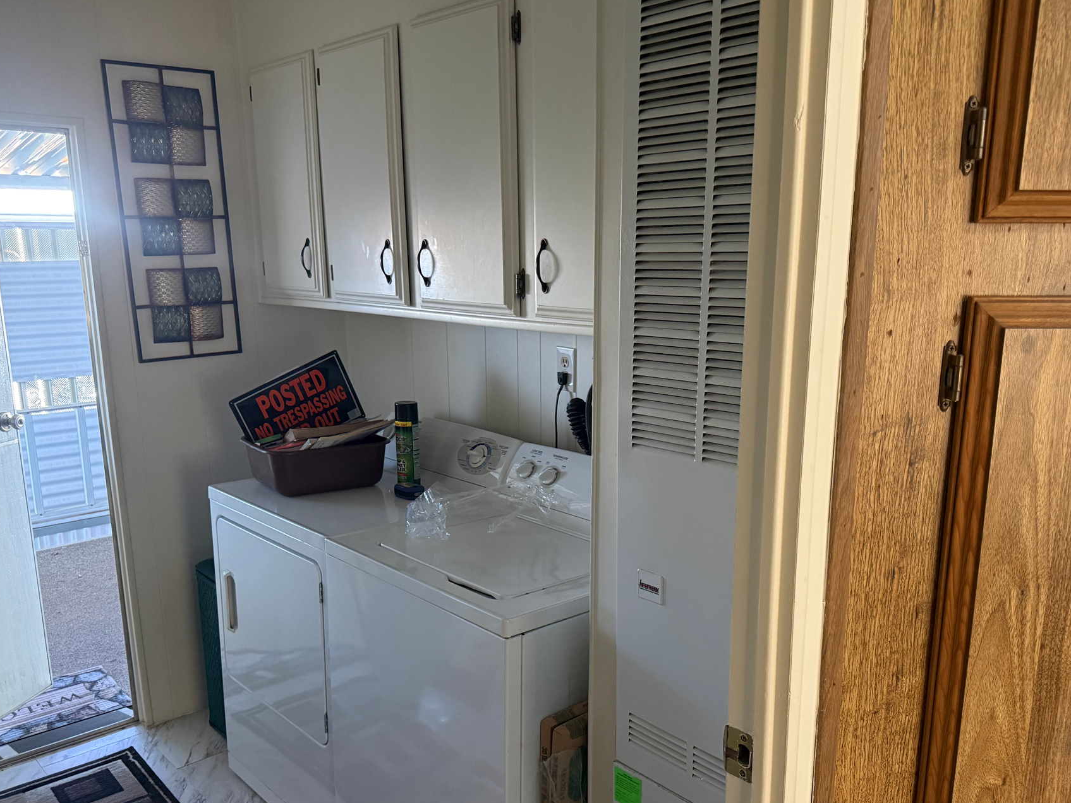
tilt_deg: -13.8
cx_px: 567
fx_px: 897
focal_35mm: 29
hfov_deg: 61.6
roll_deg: -0.4
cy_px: 468
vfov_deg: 48.0
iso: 500
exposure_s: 1/60
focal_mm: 6.76
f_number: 1.78
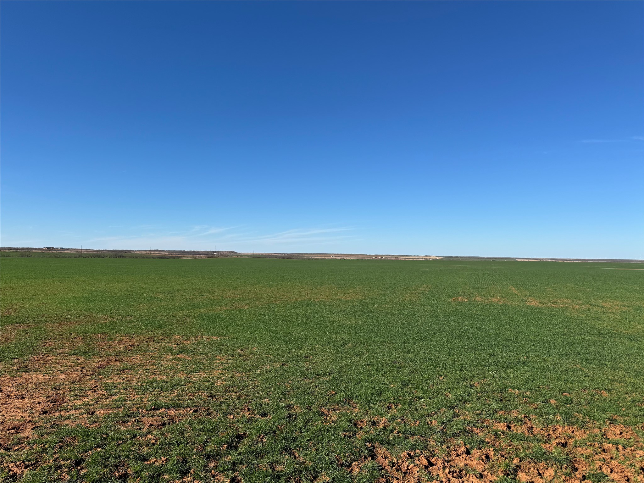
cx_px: 322
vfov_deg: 56.8
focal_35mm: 24
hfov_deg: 71.6
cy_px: 242
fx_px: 446
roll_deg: -1.2
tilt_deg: +0.6
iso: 80
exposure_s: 1/6410
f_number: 1.78
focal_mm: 6.76
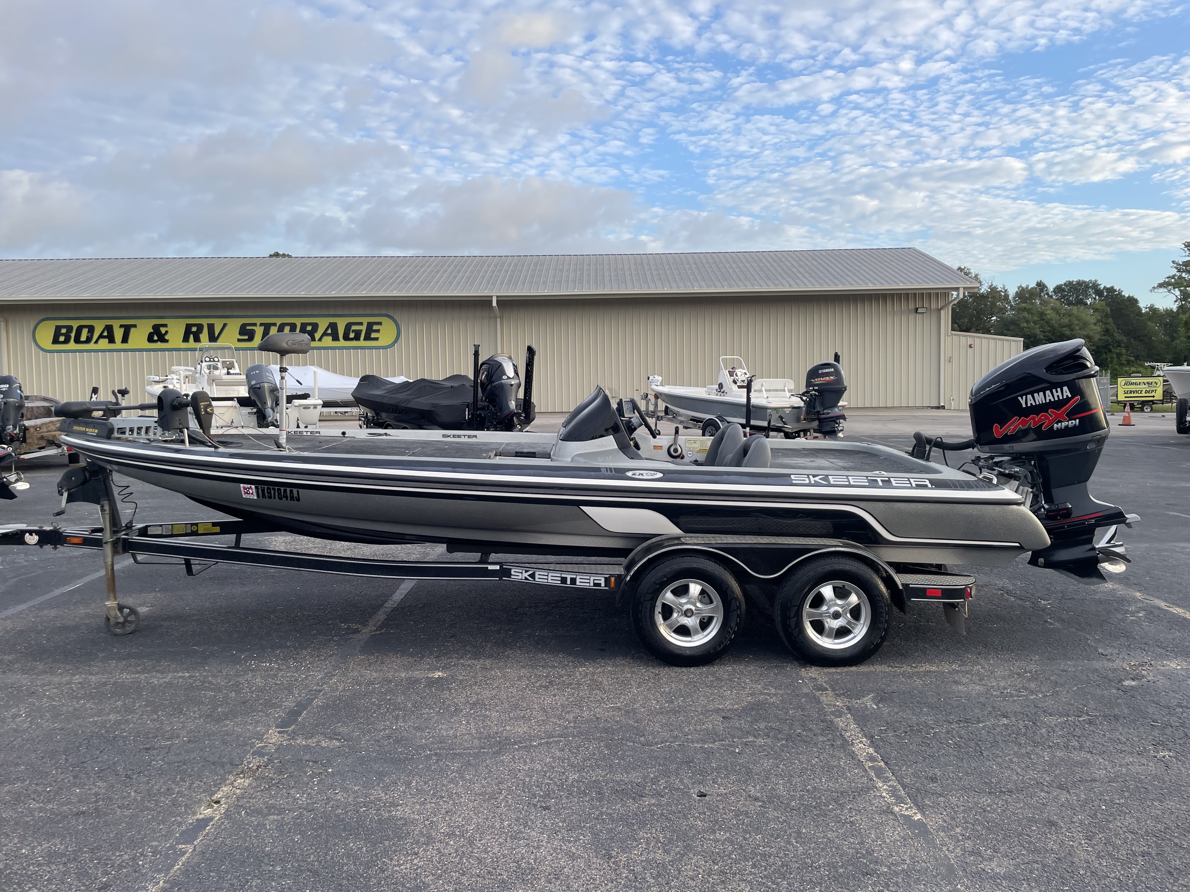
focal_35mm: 26
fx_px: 894
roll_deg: +1.6
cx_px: 595
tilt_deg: -2.4
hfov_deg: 67.3
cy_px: 446
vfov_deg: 53.1
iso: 32
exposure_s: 1/602
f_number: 1.6
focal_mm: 4.2
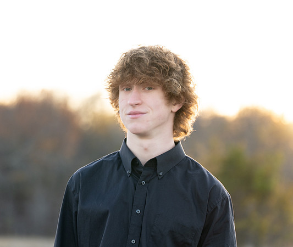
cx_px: 103
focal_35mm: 135
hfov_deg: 13.9
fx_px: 1200
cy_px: 113
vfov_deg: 11.8
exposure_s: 1/320
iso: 400
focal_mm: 100
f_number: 2.8
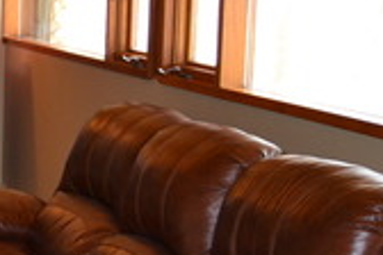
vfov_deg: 13.3
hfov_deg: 16.9
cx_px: -274
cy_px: 99
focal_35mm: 103
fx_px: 1096
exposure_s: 1/60
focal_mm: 18
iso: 640
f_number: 3.5
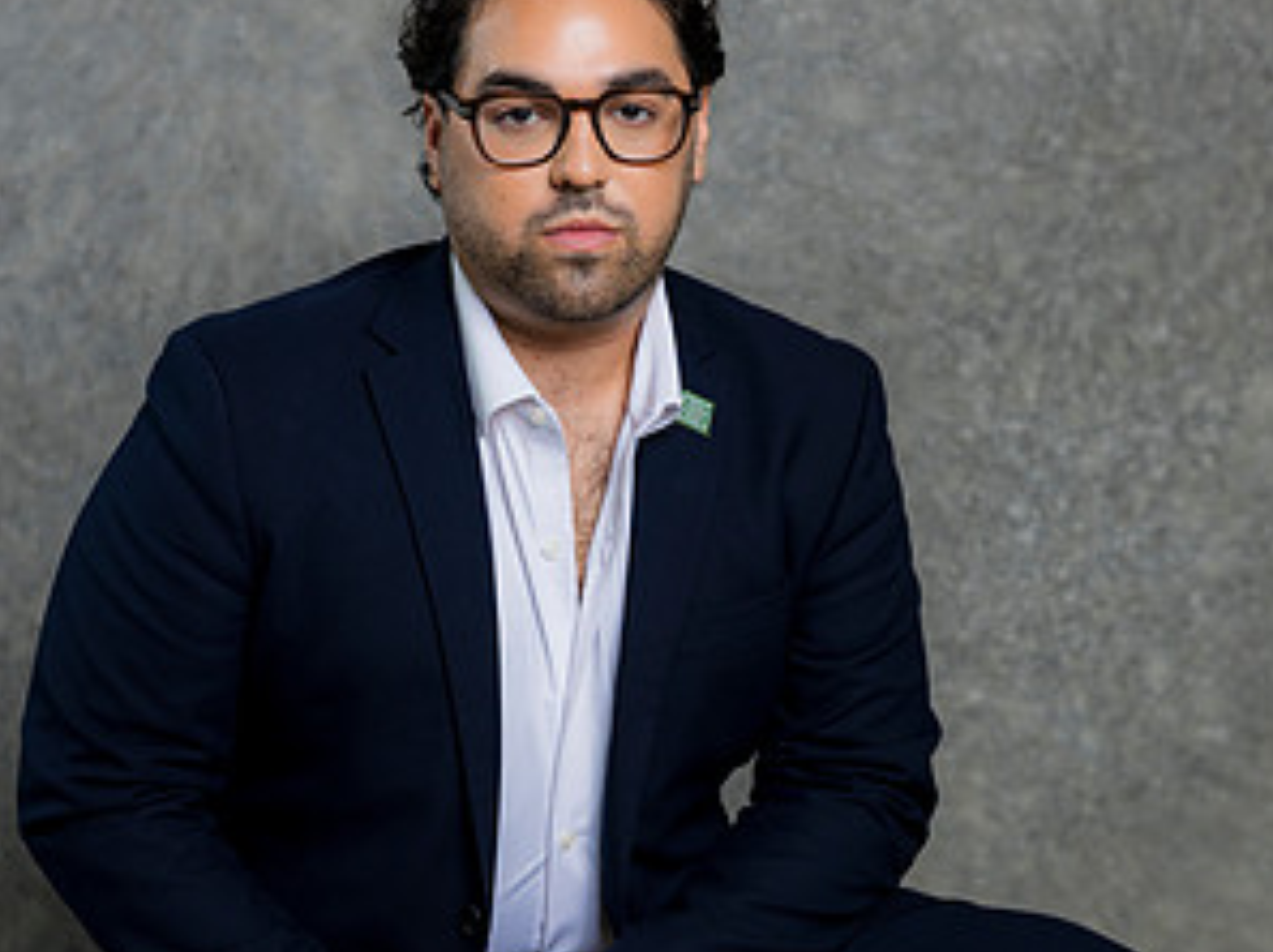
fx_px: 4555
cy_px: 669
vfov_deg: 11.9
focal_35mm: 124
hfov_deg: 15.9
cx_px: 639
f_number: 5
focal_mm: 85
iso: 125
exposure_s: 1/200
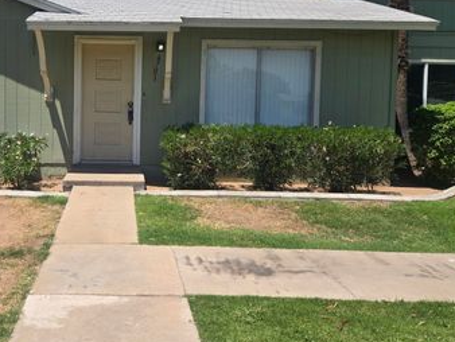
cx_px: 139
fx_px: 447
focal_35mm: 34
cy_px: 116
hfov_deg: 52.5
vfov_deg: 41.4
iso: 25
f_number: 1.8
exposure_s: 1/2204
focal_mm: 5.4
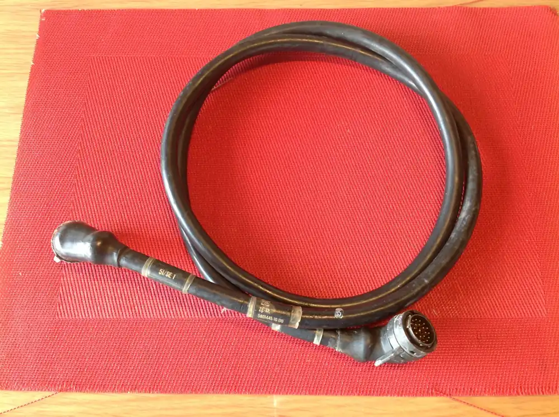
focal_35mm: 35
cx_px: 280
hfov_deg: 52.7
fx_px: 564
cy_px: 208
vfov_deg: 40.6
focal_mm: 4.28
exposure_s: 1/15
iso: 100
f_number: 2.4
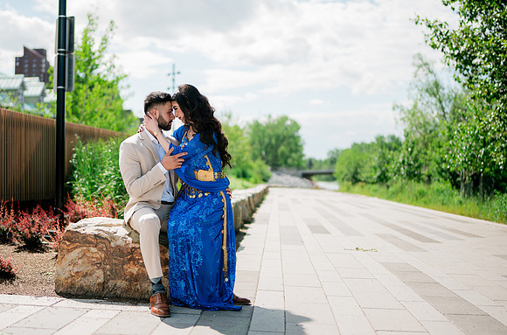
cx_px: 208
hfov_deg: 46.9
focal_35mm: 41
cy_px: 165
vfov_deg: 32.1
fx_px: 581
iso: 125
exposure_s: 1/8000
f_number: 1.2
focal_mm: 35
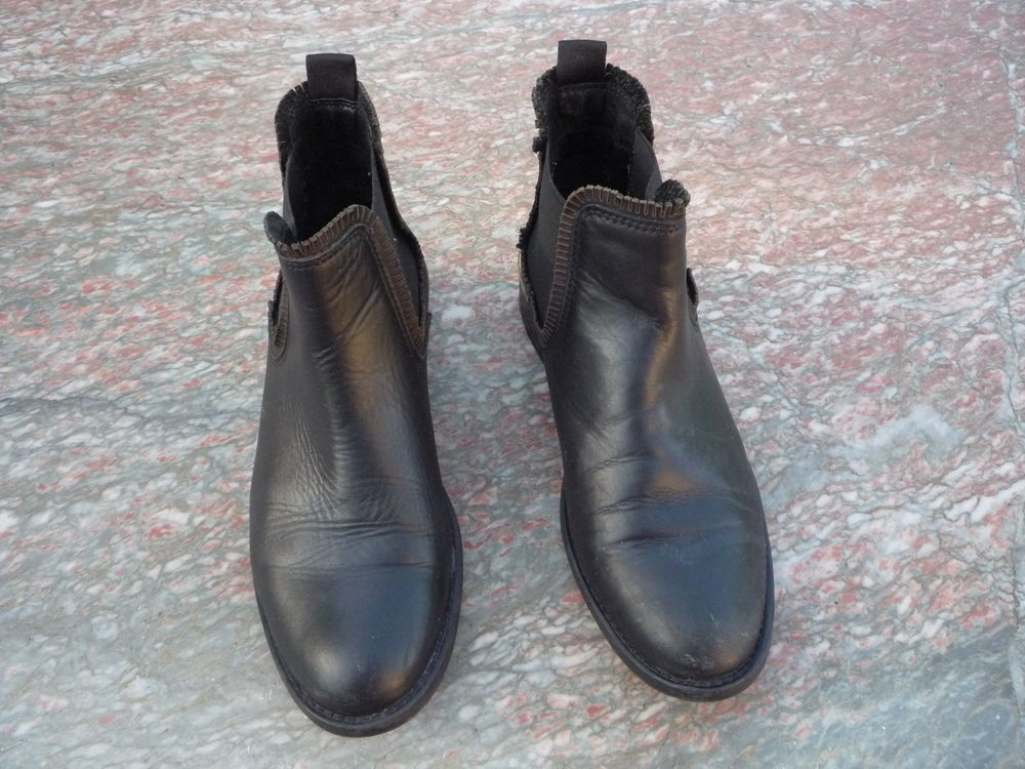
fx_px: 888
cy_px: 384
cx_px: 512
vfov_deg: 46.8
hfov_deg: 60.0
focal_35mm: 30
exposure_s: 1/250
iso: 400
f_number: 3.3
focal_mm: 5.2
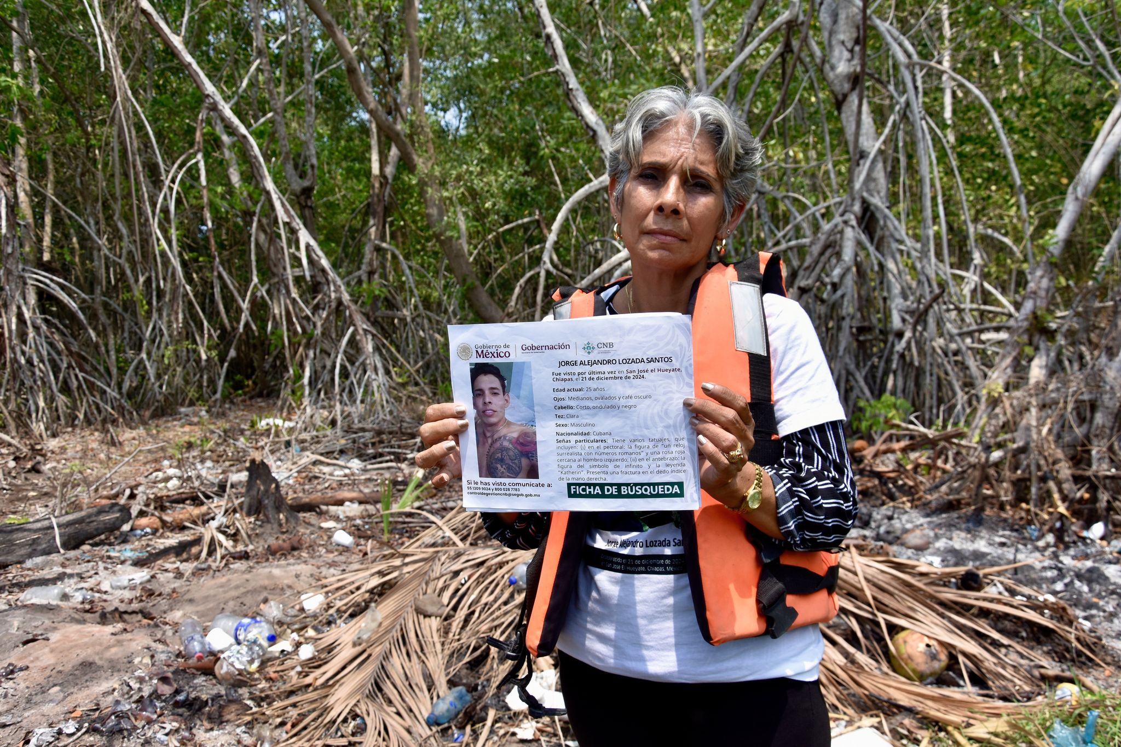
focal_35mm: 33
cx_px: 560
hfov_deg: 57.2
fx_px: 1027
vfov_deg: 40.0
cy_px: 374
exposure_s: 1/500
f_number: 8
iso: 180
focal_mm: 22
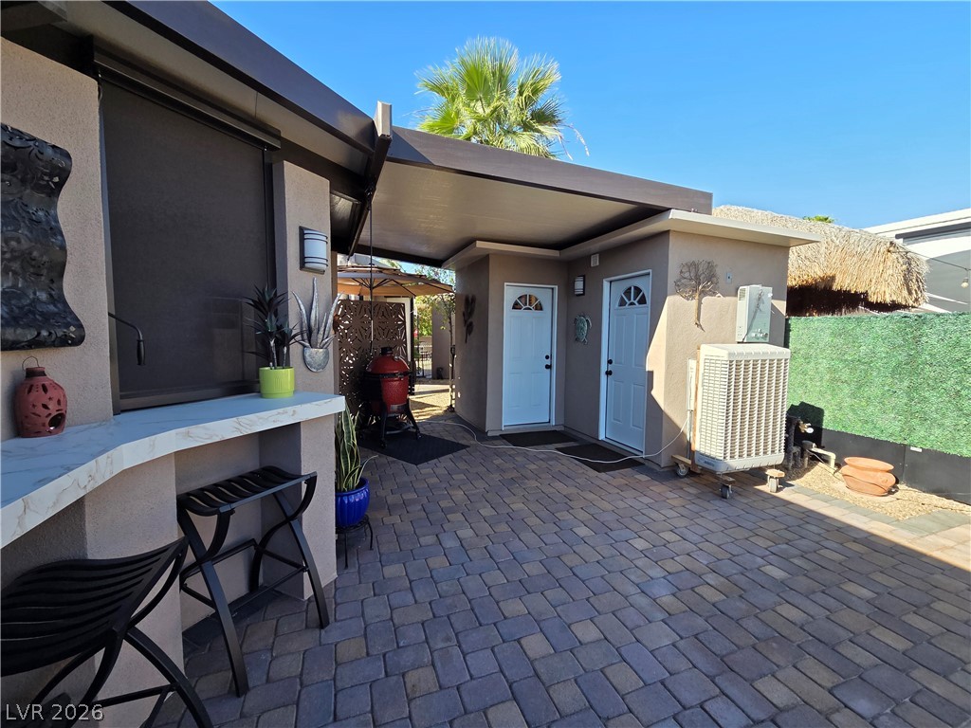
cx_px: 486
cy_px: 364
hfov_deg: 106.2
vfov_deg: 89.9
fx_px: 365
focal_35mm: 13
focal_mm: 2.2
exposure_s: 1/585
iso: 50
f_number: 2.2
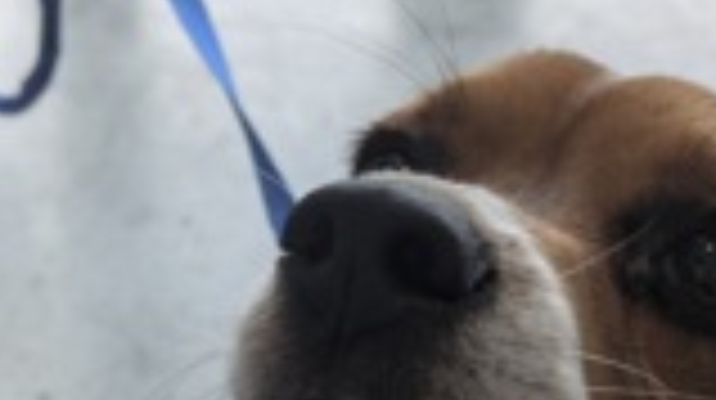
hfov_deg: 22.1
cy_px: 362
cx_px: 189
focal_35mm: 96
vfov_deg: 12.5
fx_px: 1820
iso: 72
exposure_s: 1/312
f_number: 1.89
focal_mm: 5.43
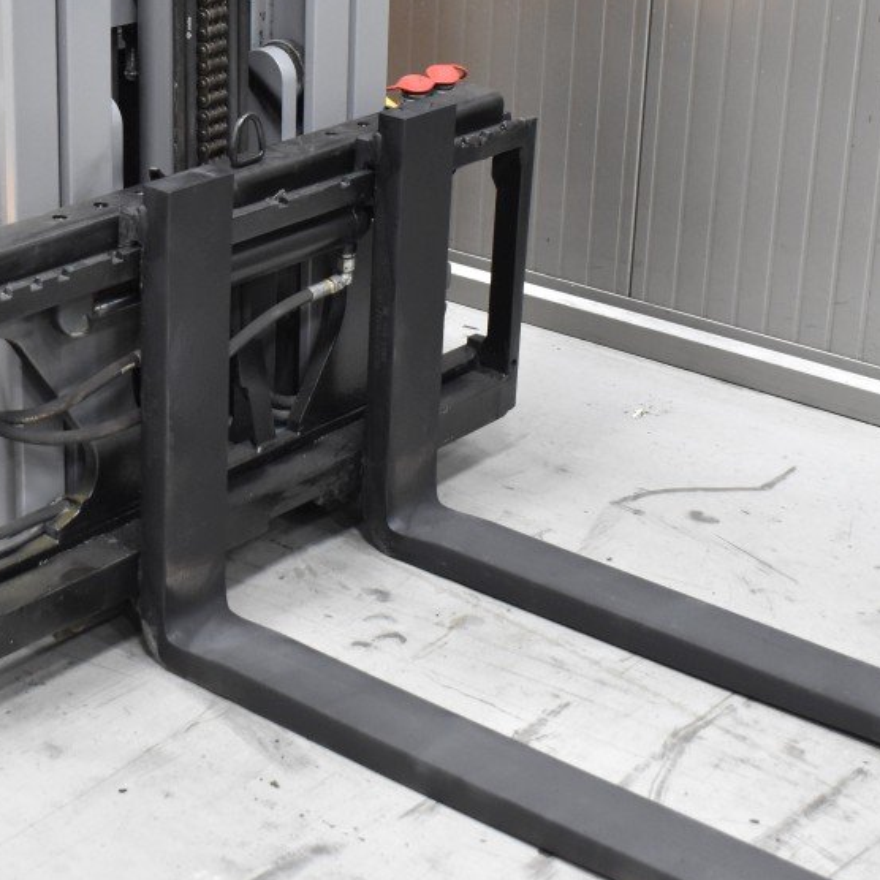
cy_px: 313
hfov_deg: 22.2
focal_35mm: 77
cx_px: 204
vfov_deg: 22.4
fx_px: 2215
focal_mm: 28
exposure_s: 1/30
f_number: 5
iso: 1600
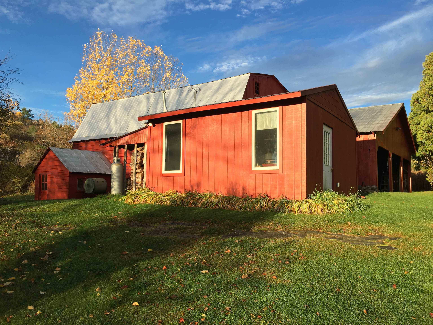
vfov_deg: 48.2
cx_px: 216
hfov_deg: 61.7
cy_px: 162
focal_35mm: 29
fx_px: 363
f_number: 2.2
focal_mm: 4.15
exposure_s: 1/475
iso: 25
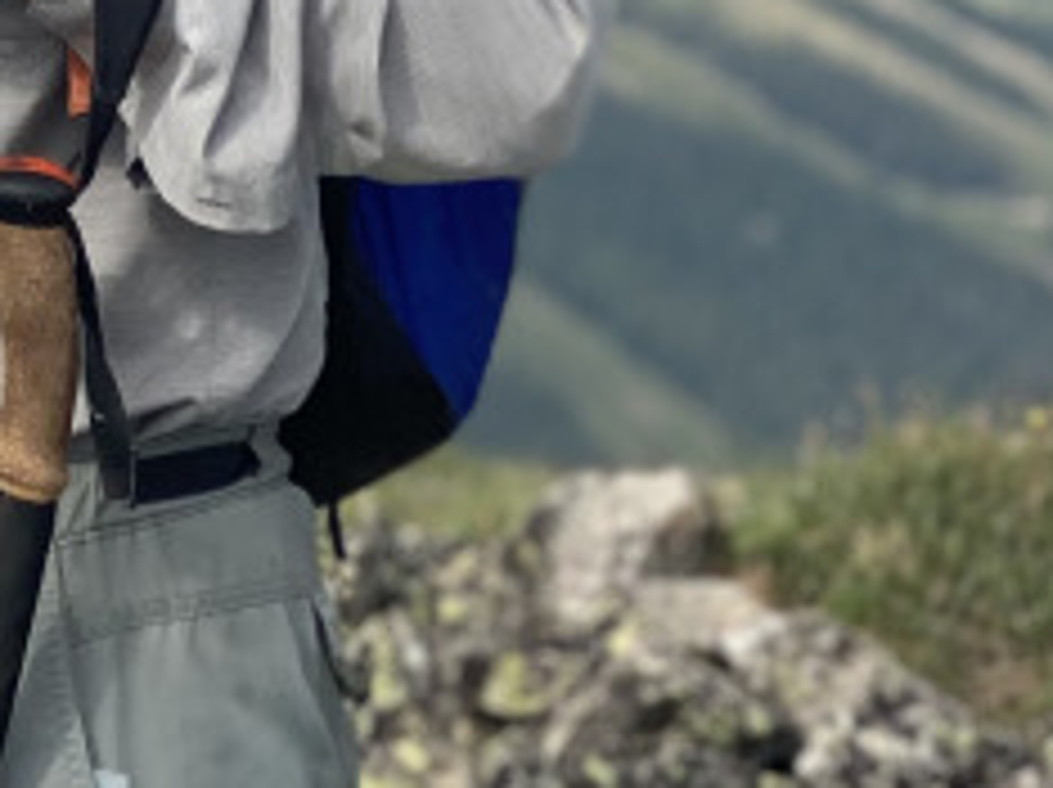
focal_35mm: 228
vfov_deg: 6.5
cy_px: -23
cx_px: -576
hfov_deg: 8.5
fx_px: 6929
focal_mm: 6
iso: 20
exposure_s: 1/1261
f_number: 2
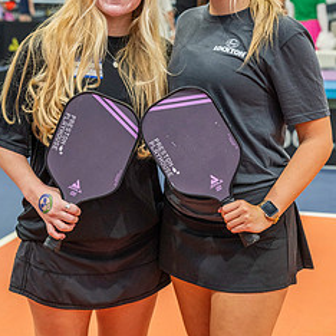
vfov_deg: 19.3
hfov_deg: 19.3
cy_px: 146
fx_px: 988
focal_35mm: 90
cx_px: 149
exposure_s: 1/200
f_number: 4
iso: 3200
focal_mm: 55
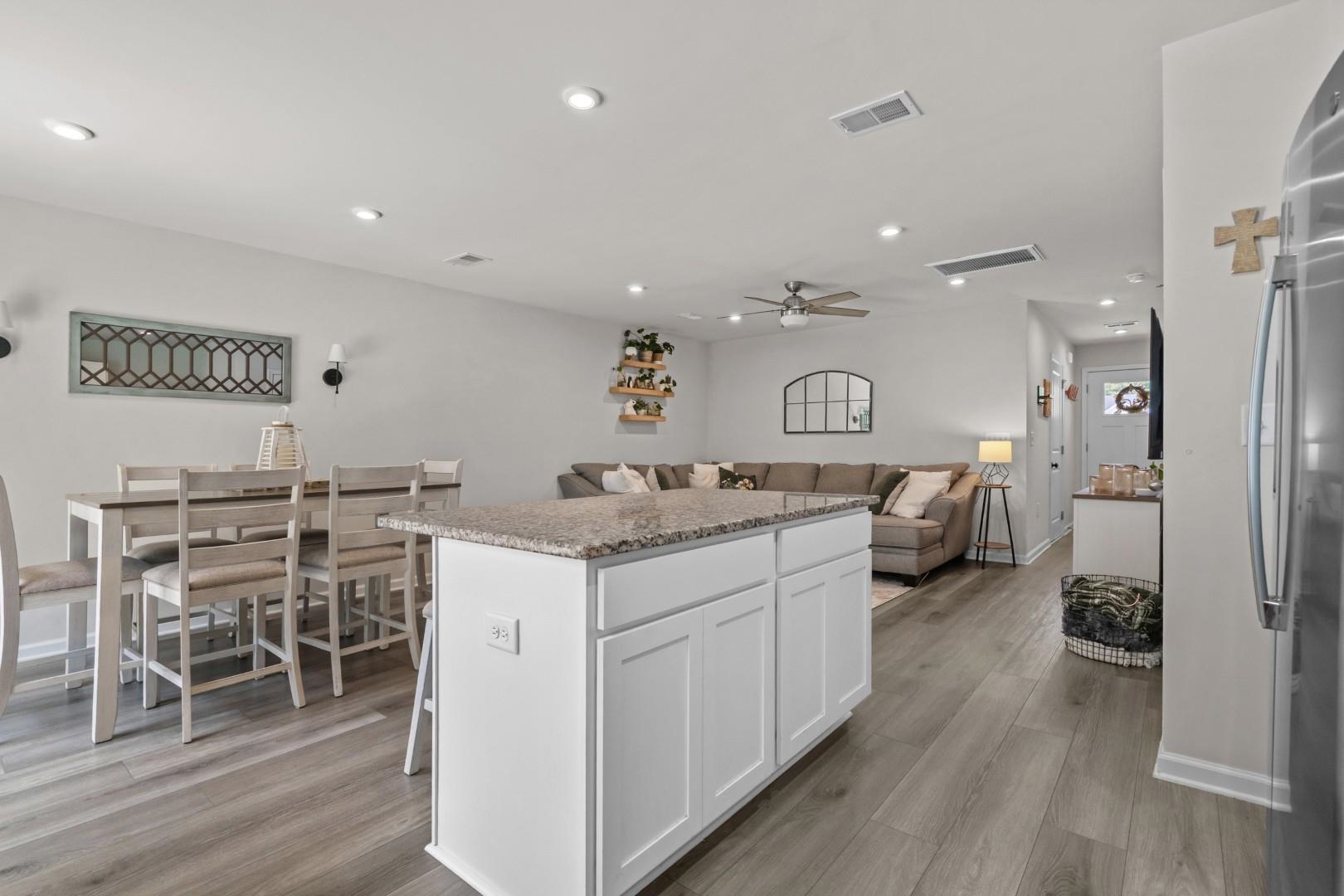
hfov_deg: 96.7
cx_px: 672
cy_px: 448
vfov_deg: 73.7
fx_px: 597
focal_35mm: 16
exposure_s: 1/15
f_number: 8
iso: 640
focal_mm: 16
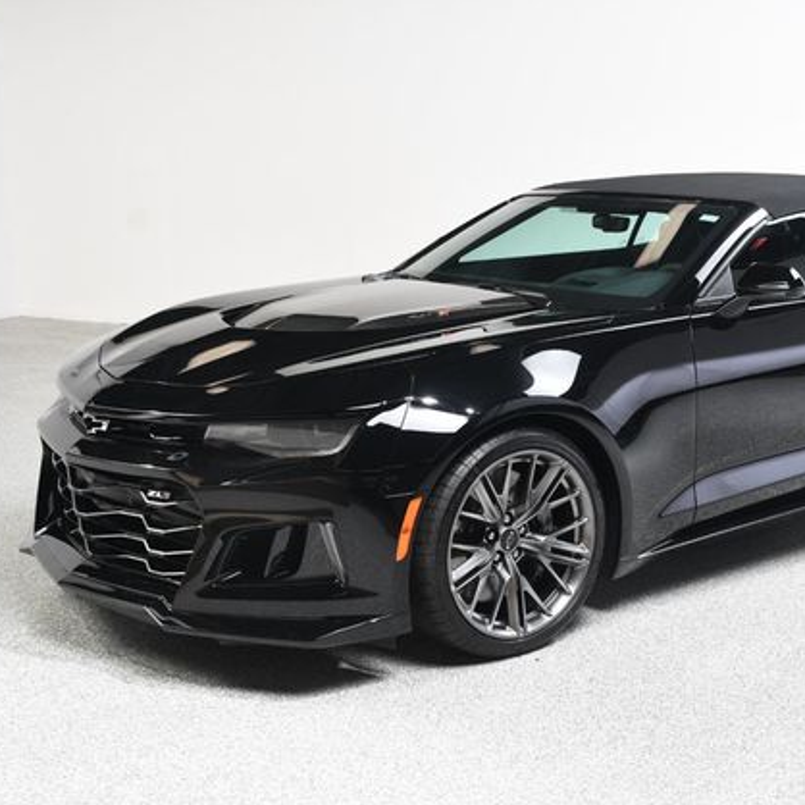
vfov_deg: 32.8
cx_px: 558
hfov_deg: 32.4
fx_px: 1368
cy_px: 402
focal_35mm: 52
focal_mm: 27
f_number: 6.3
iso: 100
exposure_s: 1/160
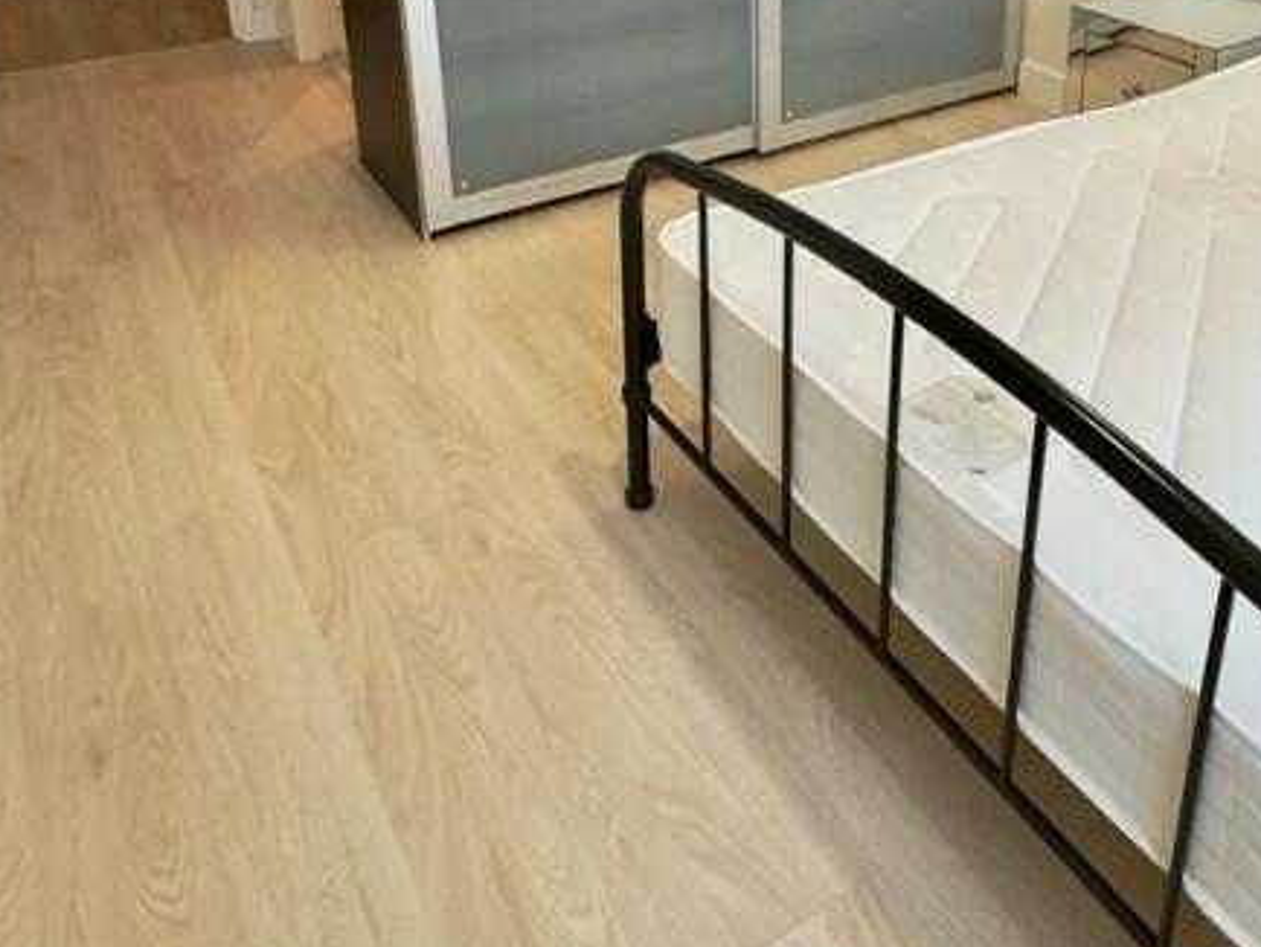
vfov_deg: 39.1
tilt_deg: -19.0
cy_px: 52
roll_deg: -0.6
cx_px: 811
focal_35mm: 33
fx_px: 1203
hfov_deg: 54.5
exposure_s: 1/50
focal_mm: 2.22
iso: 200
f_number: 2.2
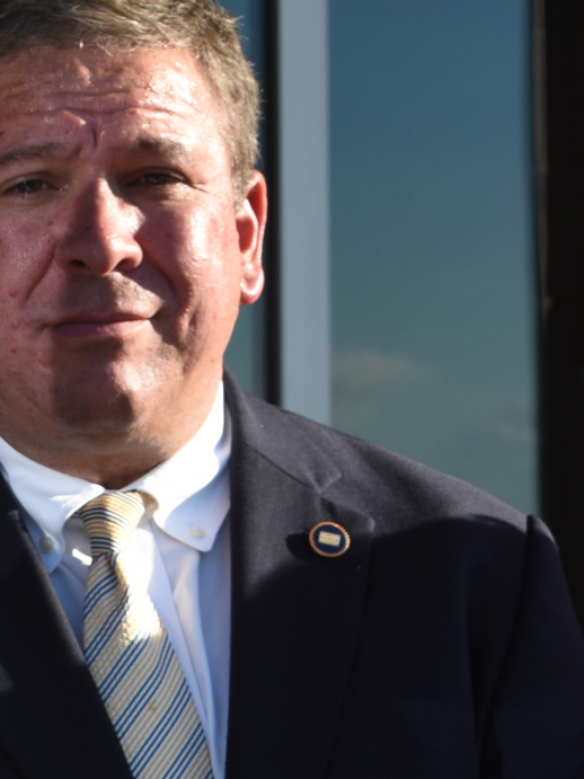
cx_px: -285
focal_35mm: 274
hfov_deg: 5.4
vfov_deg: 7.2
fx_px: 6165
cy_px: 645
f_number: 16
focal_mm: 82
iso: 400
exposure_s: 1/250
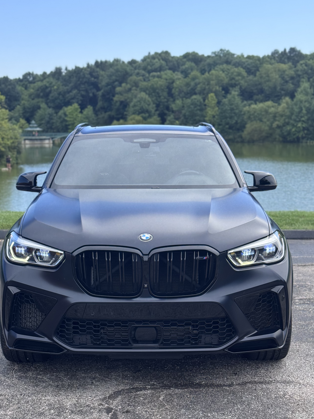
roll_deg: +0.2
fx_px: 689
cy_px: 242
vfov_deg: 33.7
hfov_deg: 25.7
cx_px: 145
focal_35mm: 57
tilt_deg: -10.2
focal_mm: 6.76
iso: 64
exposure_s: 1/1490
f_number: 1.78
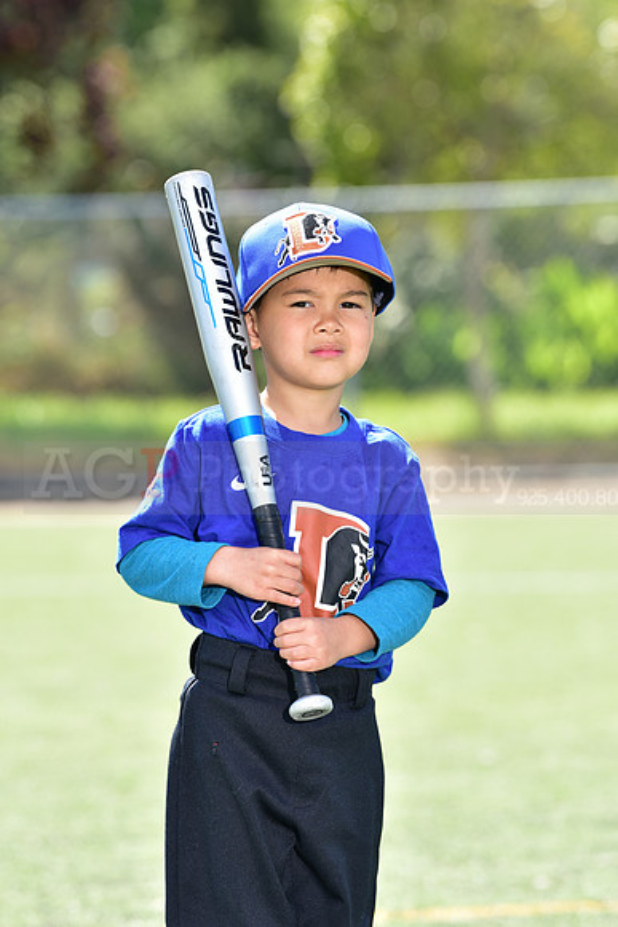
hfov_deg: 6.9
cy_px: 464
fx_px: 5147
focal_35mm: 200
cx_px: 309
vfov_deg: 10.3
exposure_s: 1/160
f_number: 5.6
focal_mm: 200
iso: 100
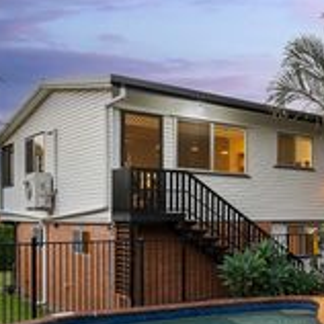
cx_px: 398
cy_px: 214
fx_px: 508
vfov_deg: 35.0
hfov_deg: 29.8
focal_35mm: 48
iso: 400
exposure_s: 1/5
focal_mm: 19
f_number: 11
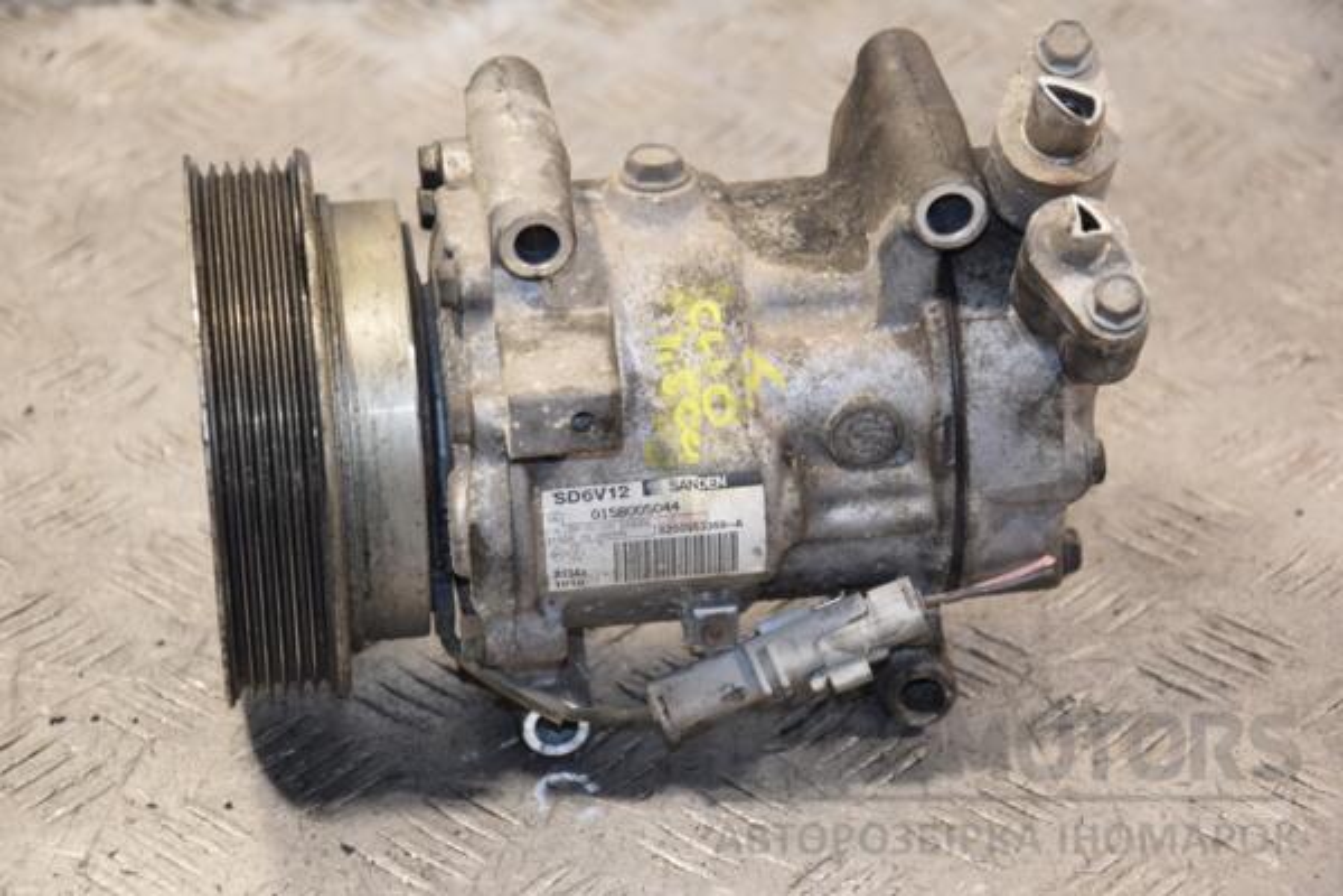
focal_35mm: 128
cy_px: 448
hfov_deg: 16.1
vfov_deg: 10.8
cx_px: 672
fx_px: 4756
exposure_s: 1/80
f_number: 5.6
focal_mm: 85
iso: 800
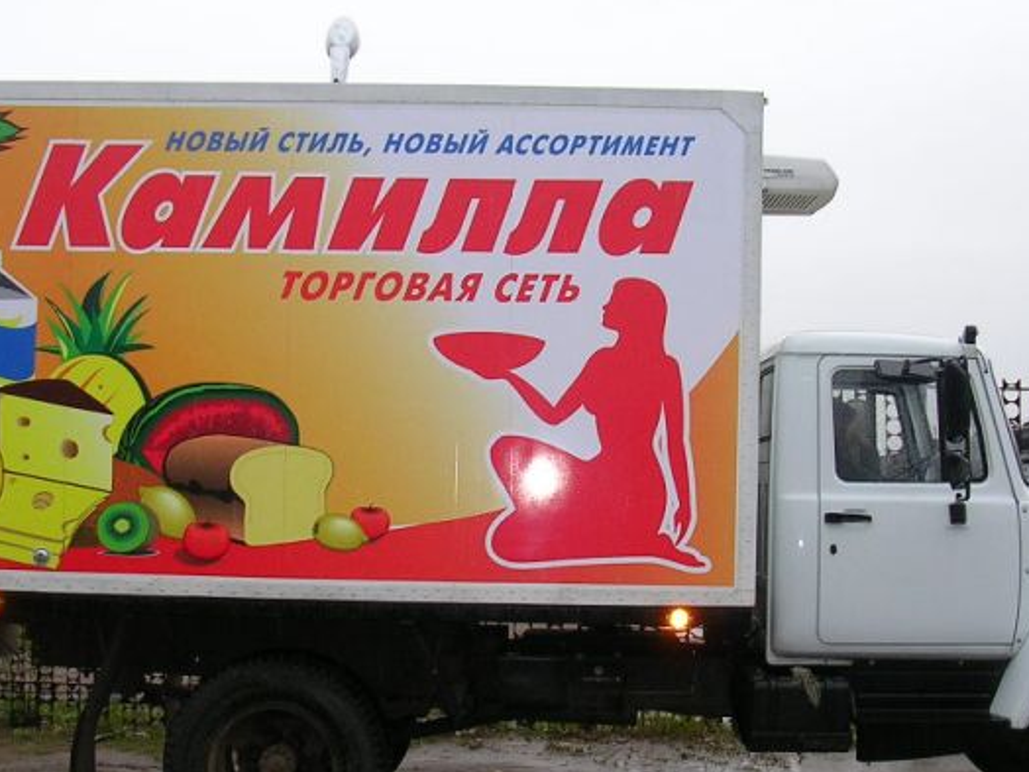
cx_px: 518
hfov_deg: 33.2
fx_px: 1724
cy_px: 422
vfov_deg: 25.2
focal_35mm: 58
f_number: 2.8
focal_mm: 5.8
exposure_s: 1/156
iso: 71
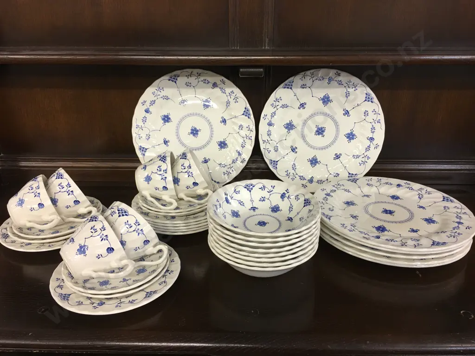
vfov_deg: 48.2
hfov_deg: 61.7
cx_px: 238
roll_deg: -1.1
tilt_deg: -21.5
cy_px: 178
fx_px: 398
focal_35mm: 29
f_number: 2.2
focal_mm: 4.15
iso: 40
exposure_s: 1/17
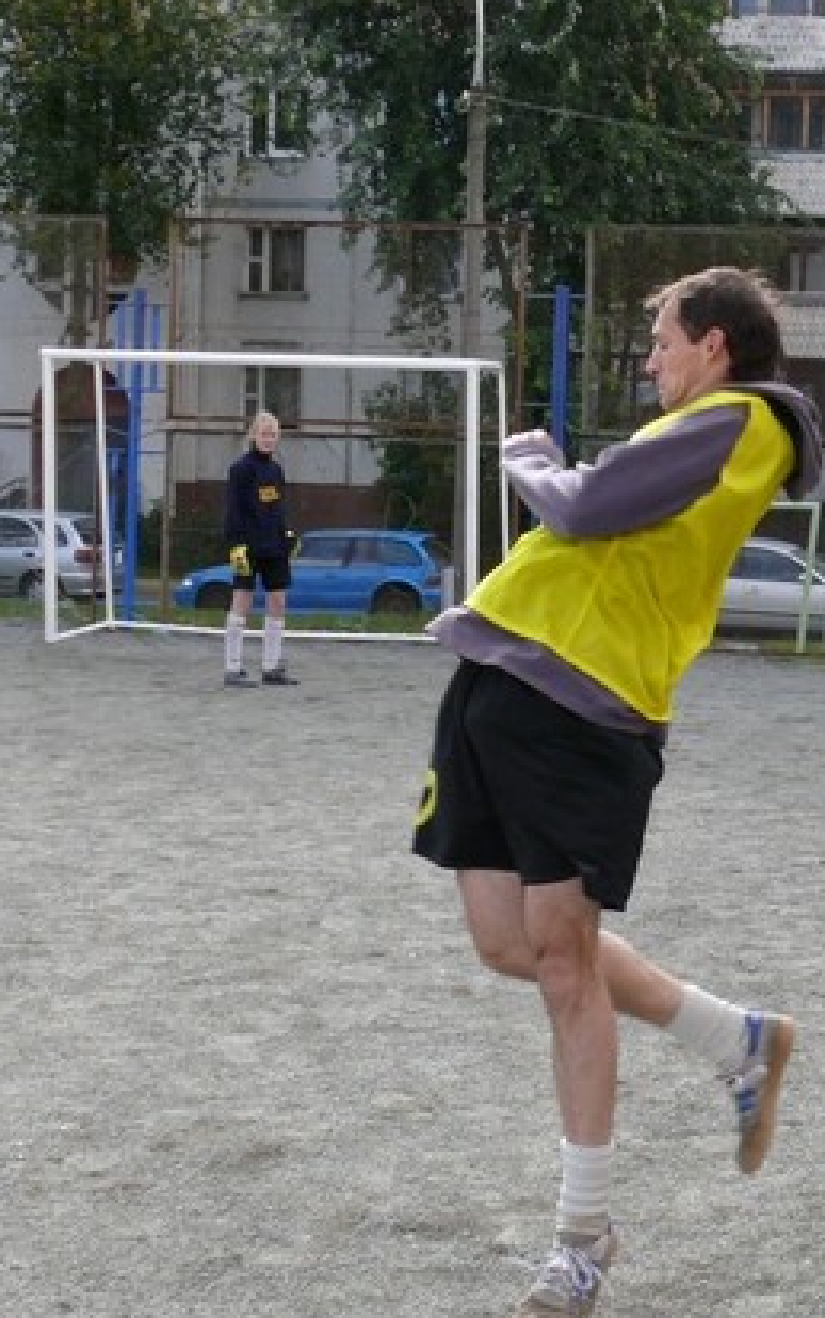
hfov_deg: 17.6
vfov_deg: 28.6
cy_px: 656
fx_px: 2587
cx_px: 889
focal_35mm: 72
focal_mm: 9.1
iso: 200
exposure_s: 1/250
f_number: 5.6
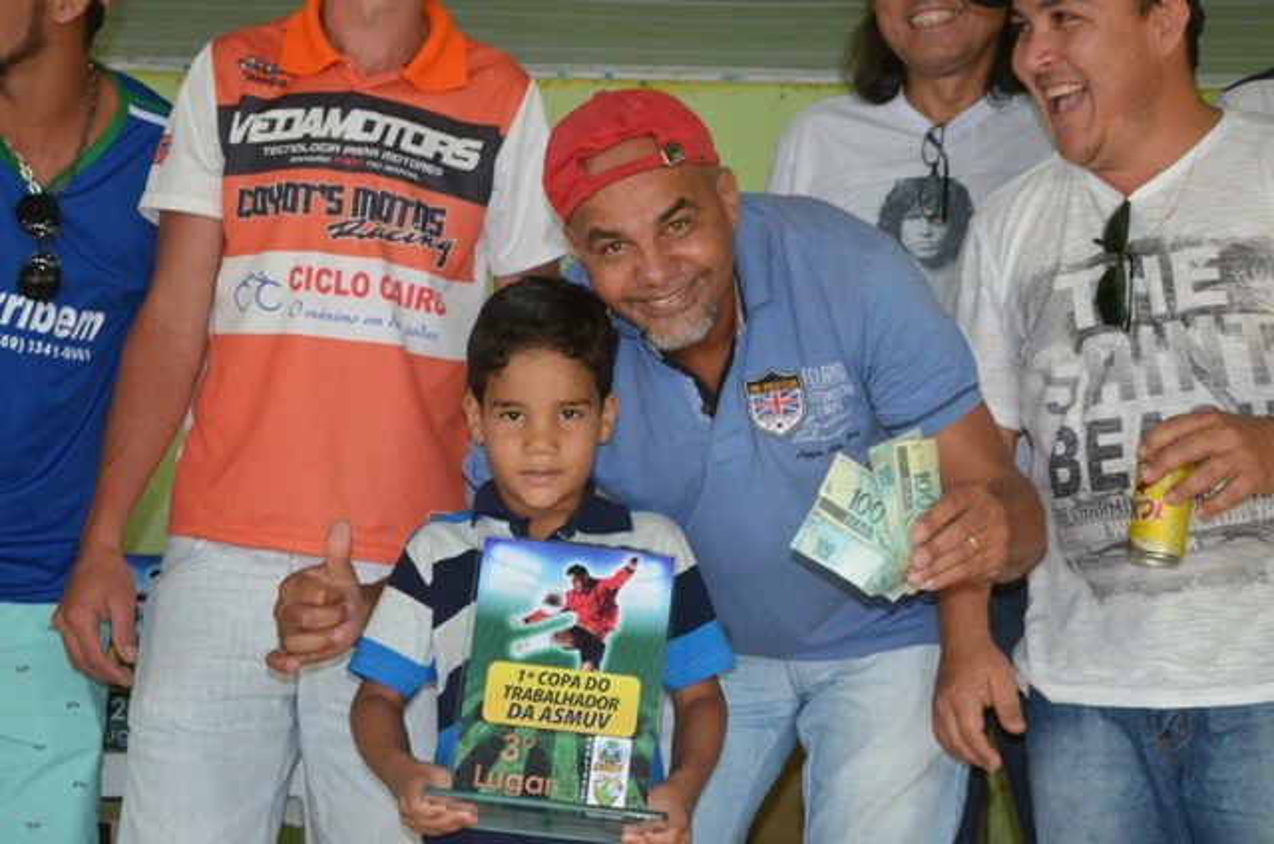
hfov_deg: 24.7
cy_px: 422
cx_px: 637
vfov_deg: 16.5
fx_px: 2914
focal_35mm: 82
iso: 2500
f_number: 5.6
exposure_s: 1/60
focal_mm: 55
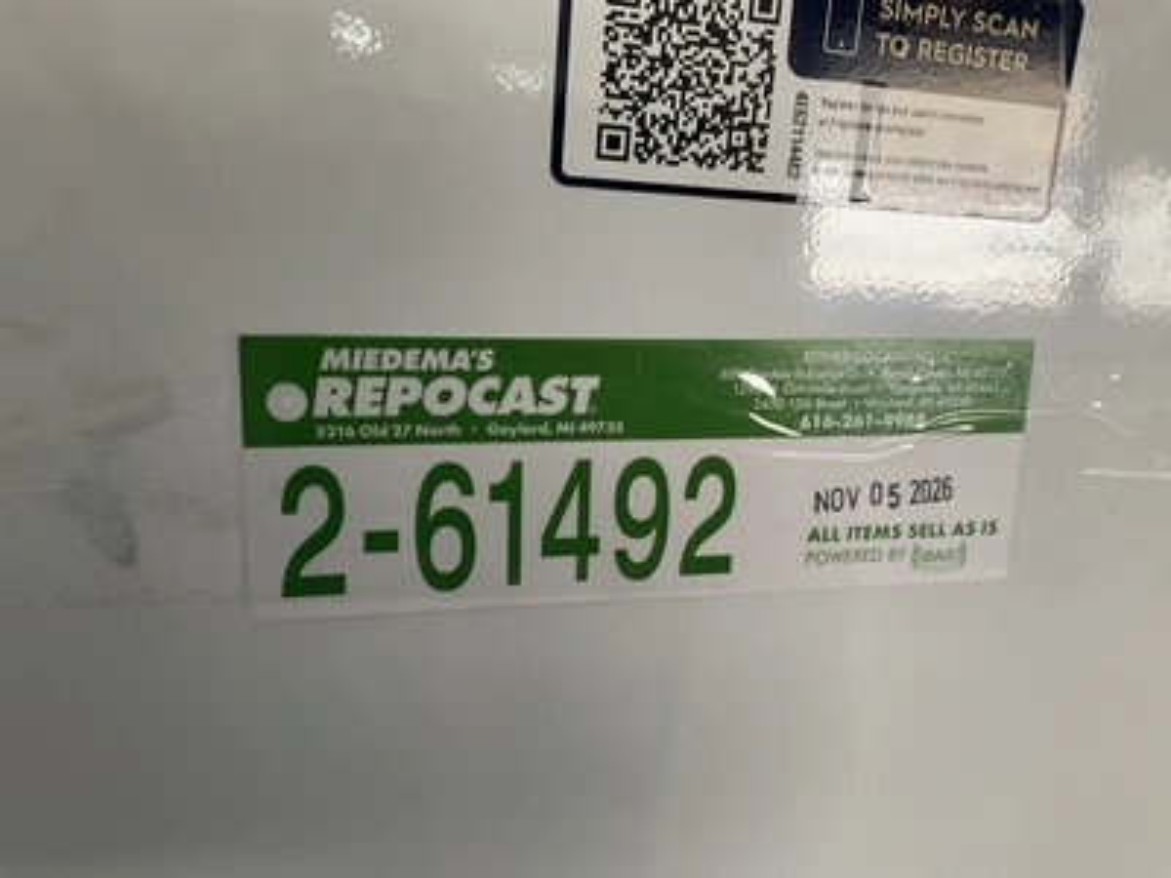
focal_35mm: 29
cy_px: 439
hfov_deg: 61.7
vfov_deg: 48.2
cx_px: 586
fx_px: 981
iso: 50
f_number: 1.8
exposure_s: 1/60
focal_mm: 3
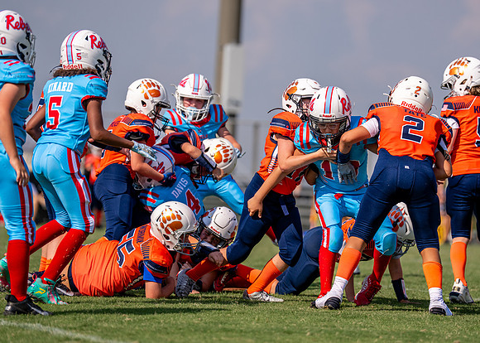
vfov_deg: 6.0
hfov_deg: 8.4
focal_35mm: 240
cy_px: 164
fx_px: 3271
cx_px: 270
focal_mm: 200
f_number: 2.8
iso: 125
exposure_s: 1/4000
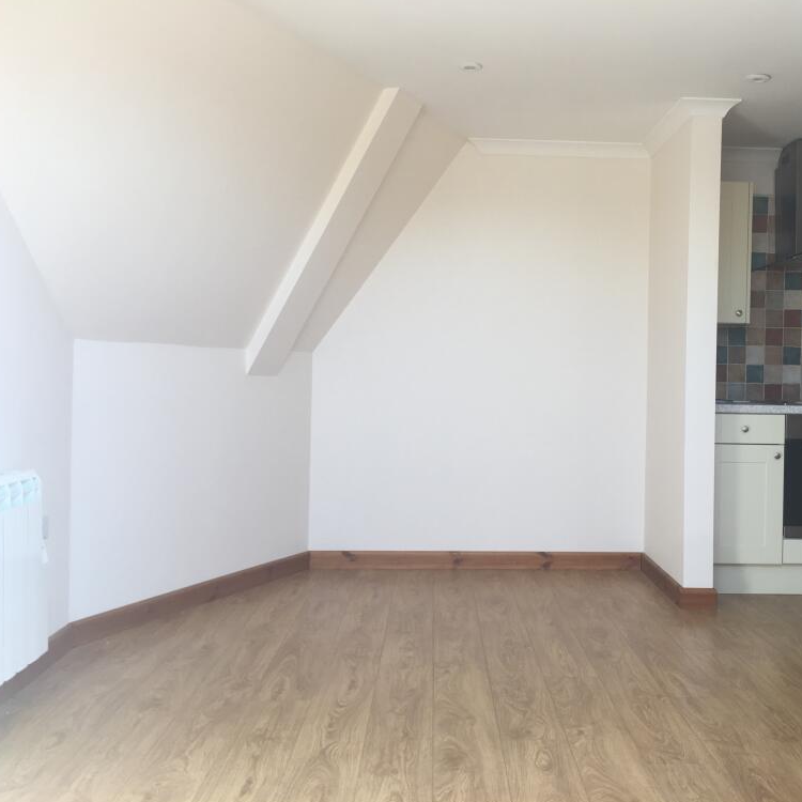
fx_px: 917
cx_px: 518
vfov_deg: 47.2
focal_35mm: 35
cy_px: 399
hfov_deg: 46.7
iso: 32
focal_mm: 4.15
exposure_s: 1/50
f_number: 2.2
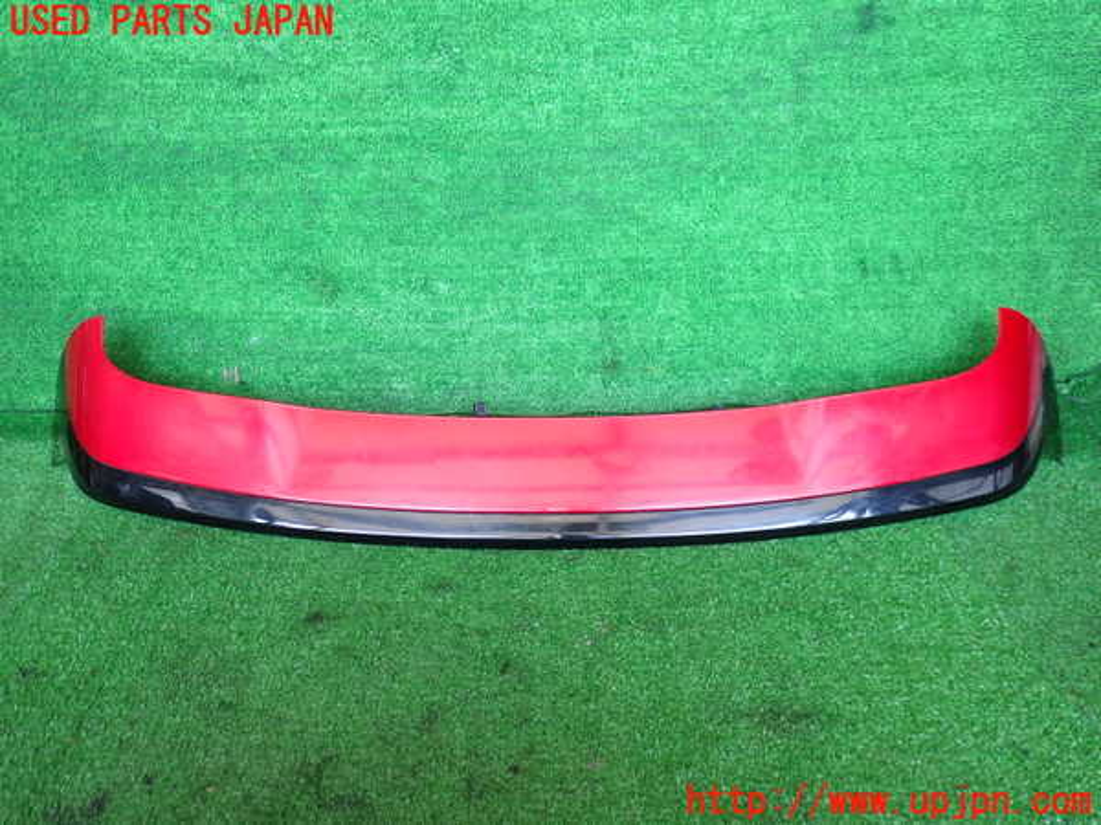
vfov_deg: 46.8
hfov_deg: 60.0
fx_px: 954
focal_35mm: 30
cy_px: 412
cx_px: 550
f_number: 2.3
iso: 160
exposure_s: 1/60
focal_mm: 5.4
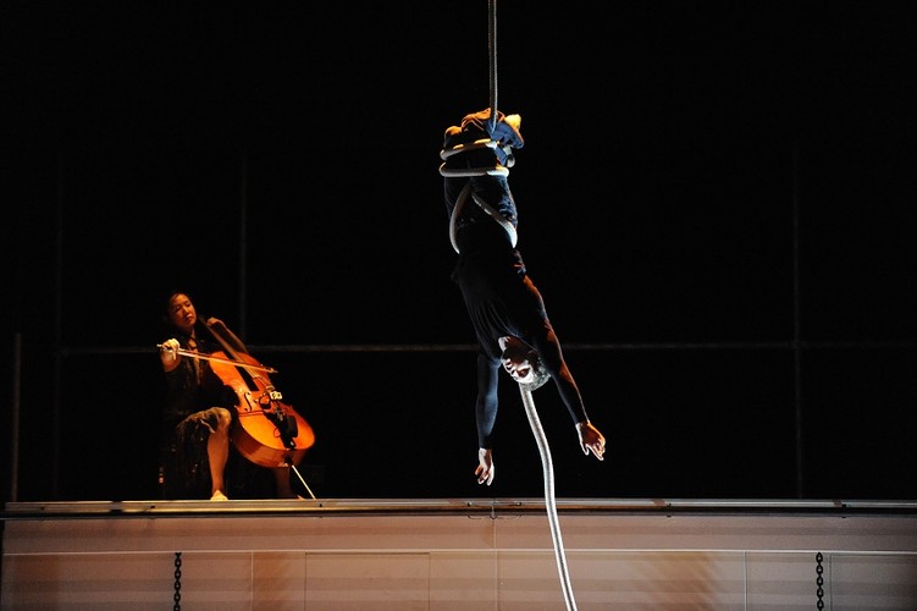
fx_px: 3564
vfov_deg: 9.8
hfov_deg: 14.7
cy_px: 306
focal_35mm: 140
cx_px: 458
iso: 6400
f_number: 2.8
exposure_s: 1/160
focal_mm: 140
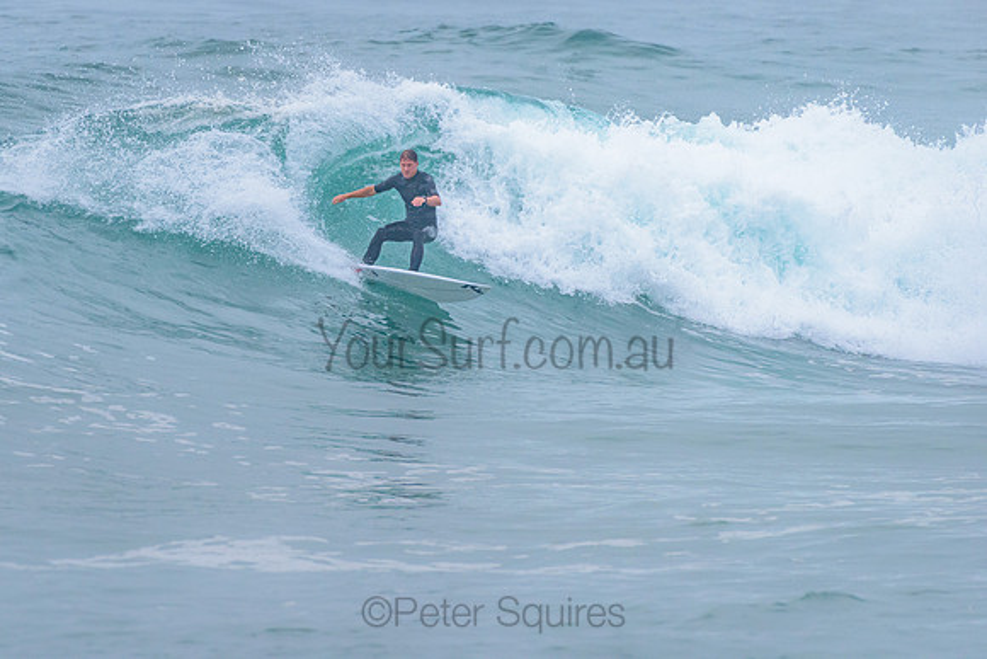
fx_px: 16781
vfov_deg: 2.2
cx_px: 383
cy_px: 256
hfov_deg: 3.4
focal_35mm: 612
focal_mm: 500
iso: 2000
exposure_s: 1/2000
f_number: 5.6
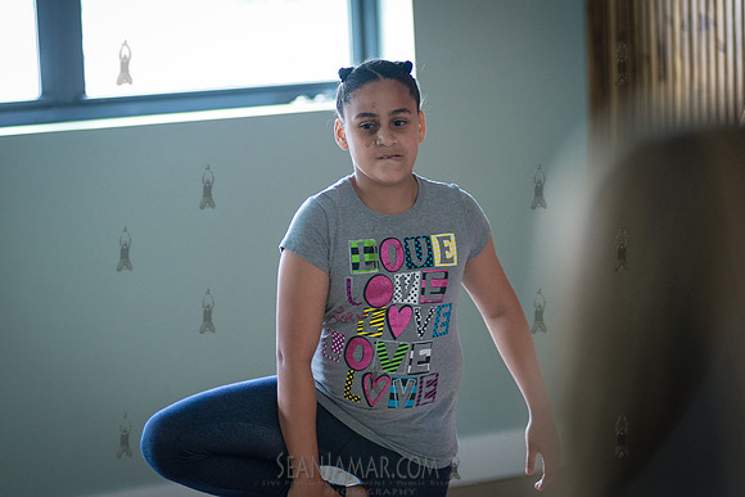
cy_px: 248
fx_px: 2173
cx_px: 372
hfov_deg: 19.5
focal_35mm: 105
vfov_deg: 13.0
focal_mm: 105
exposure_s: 1/250
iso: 2000
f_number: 2.8
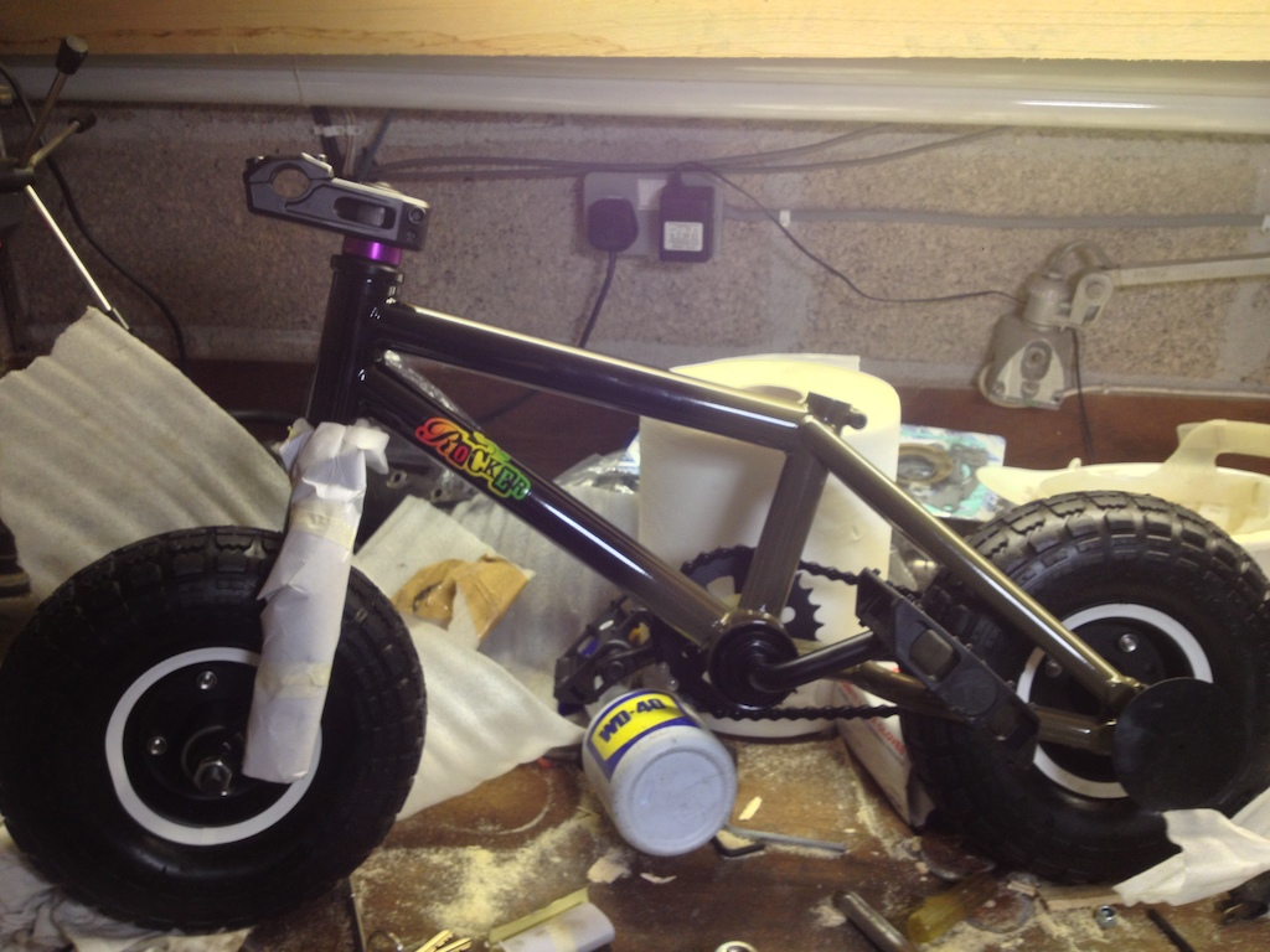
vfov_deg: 40.7
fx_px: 1284
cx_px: 635
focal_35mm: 35
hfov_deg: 52.6
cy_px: 476
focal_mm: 4.28
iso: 80
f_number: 2.4
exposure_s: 1/20
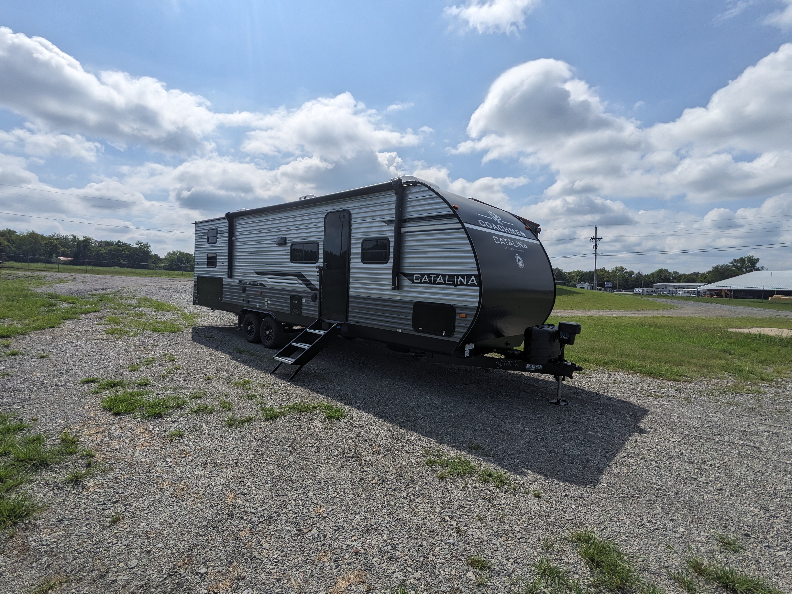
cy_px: 297
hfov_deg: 94.5
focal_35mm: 16
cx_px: 396
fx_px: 366
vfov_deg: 78.1
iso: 40
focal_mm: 2.22
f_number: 2.2
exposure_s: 1/3802
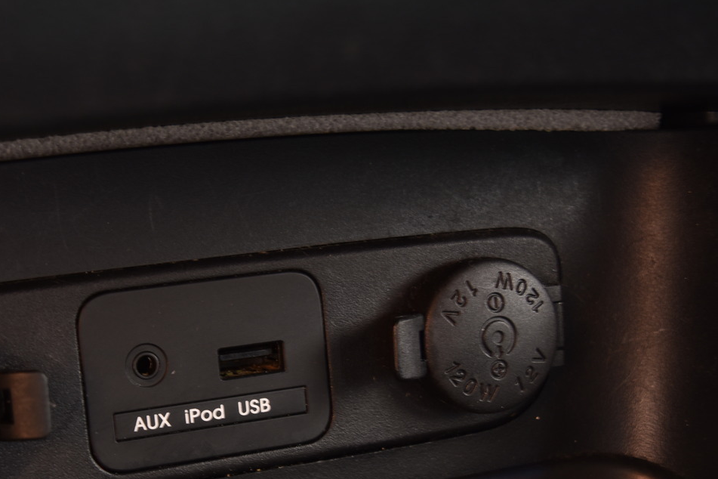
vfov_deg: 21.1
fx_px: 1273
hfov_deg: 30.9
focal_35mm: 64
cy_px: 364
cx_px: 171
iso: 100
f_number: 4
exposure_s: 2
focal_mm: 25
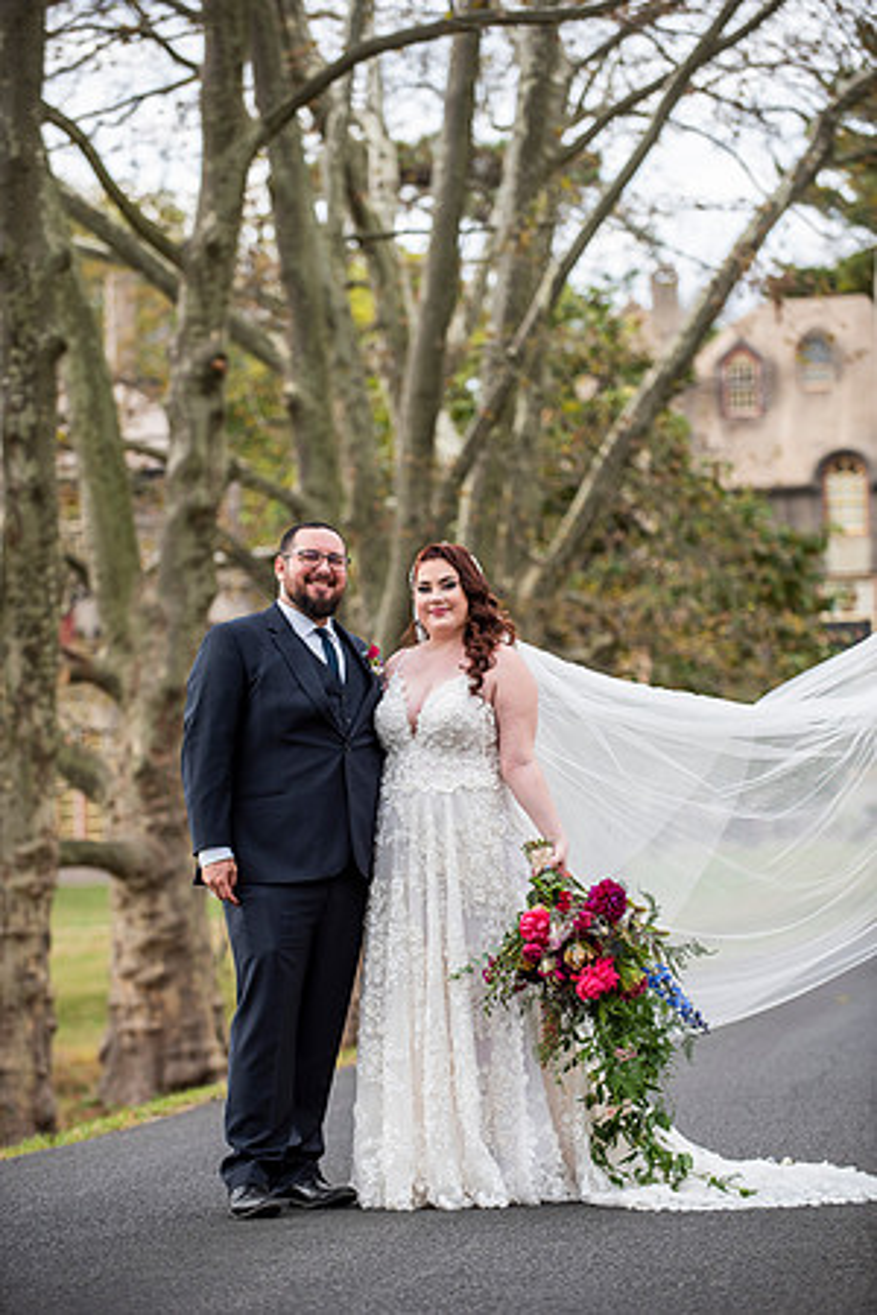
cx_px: 438
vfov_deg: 15.8
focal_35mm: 130
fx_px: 4750
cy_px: 658
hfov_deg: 10.5
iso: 320
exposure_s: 1/640
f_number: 3.5
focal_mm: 130
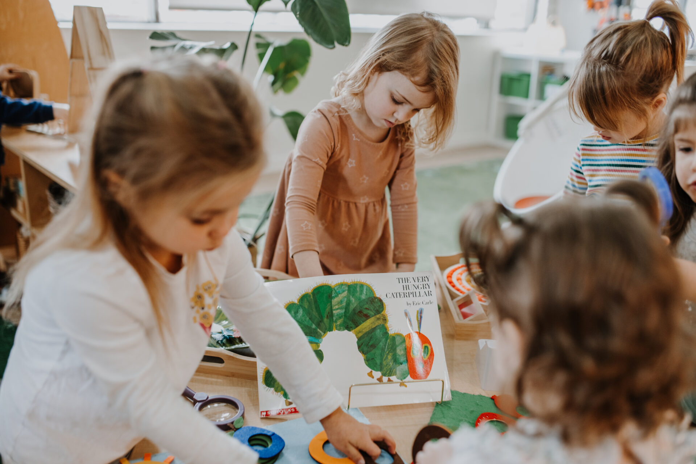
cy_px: 232
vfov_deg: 37.9
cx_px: 348
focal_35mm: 35
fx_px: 677
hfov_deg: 54.4
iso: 640
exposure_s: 1/80
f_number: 2.2
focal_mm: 35
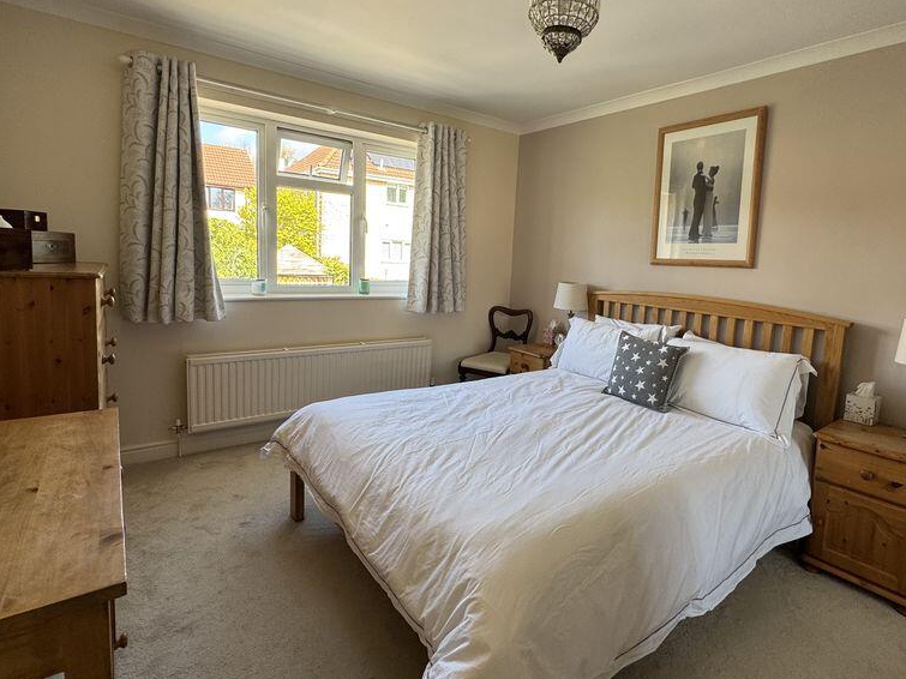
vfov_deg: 68.5
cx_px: 514
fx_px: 497
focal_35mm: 19
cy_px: 311
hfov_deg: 84.2
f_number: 2.2
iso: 64
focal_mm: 2.22
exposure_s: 1/99
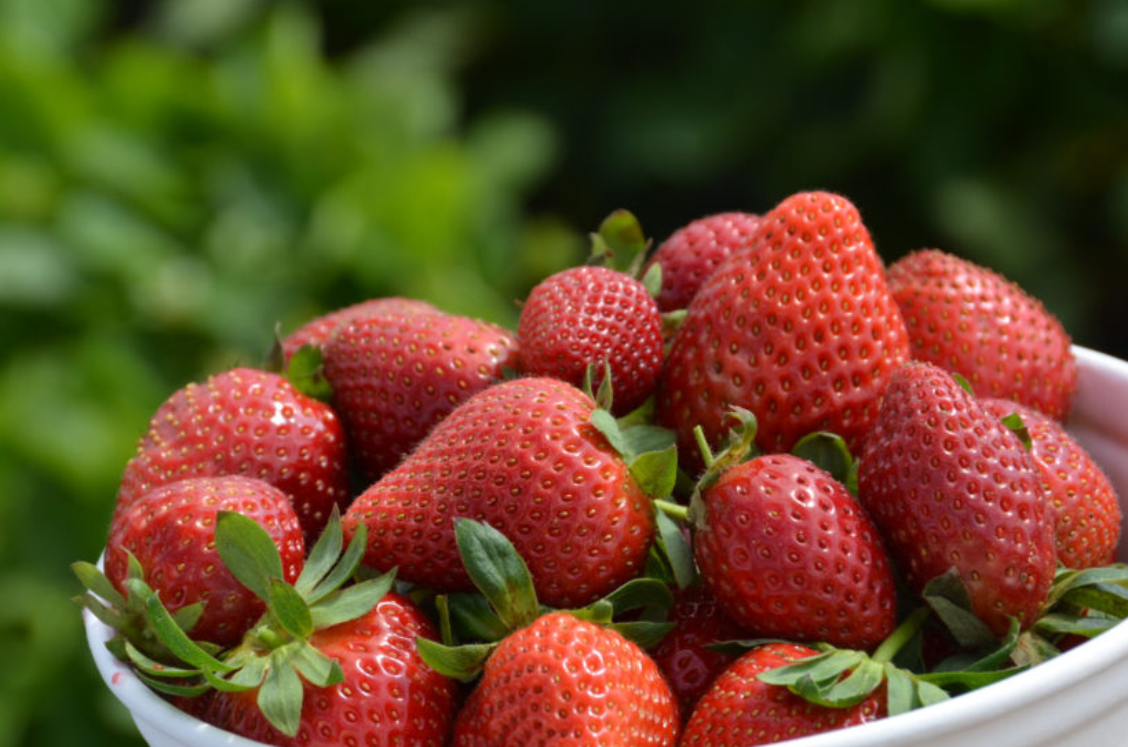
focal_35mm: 225
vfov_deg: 6.1
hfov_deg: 9.2
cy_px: 438
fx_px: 7034
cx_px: 486
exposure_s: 1/250
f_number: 8
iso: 110
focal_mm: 120
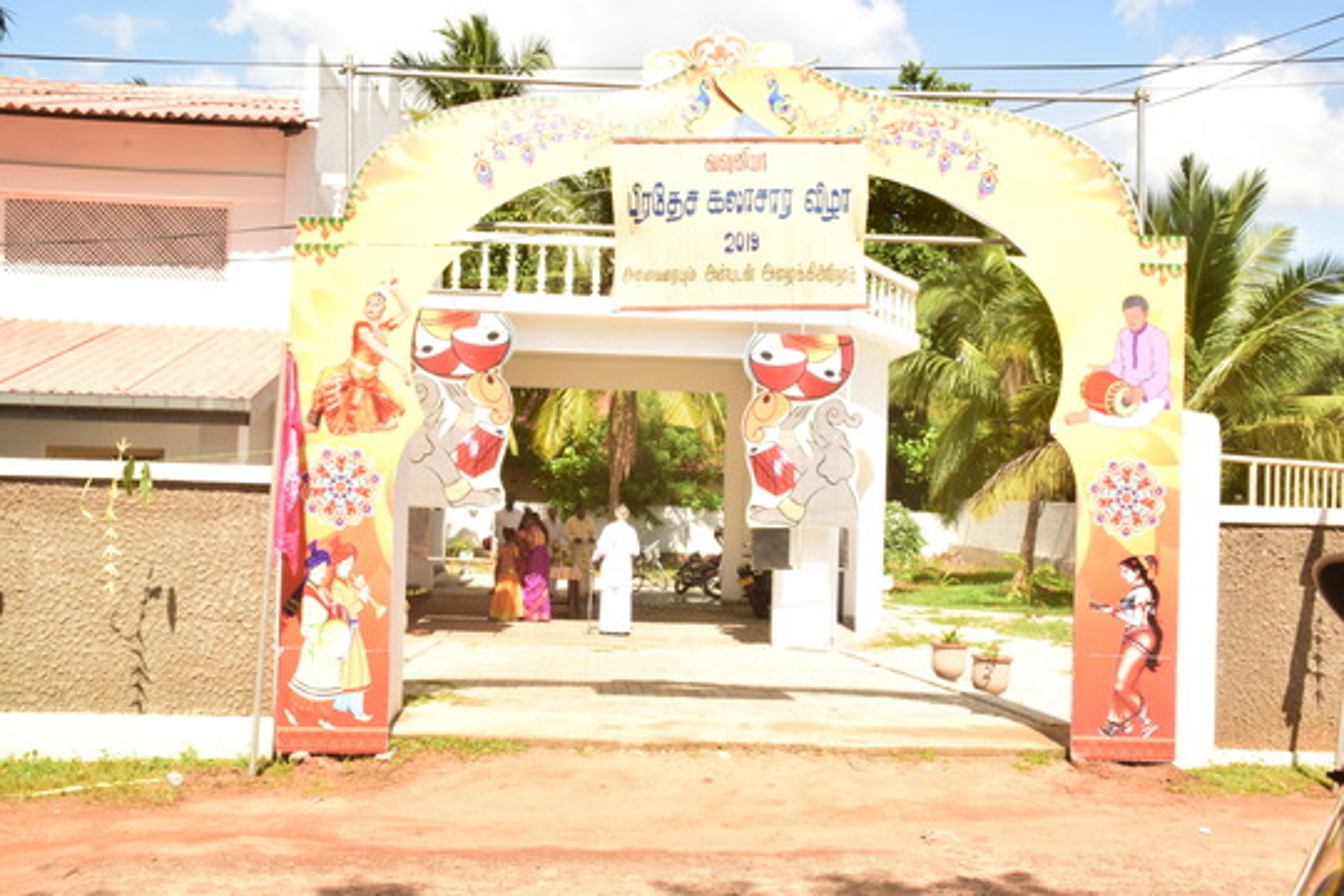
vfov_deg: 38.4
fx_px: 1288
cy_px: 448
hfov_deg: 55.1
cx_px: 672
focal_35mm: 34
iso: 800
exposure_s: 1/125
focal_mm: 23
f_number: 22
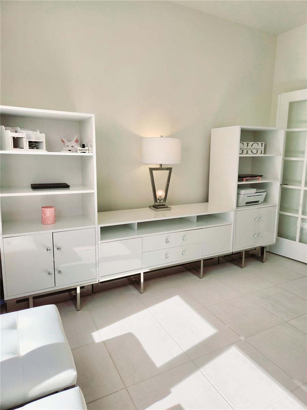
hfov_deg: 58.9
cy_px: 205
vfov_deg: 73.9
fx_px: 272
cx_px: 154
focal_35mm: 23
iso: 20
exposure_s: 1/909
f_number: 1.8
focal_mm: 5.4
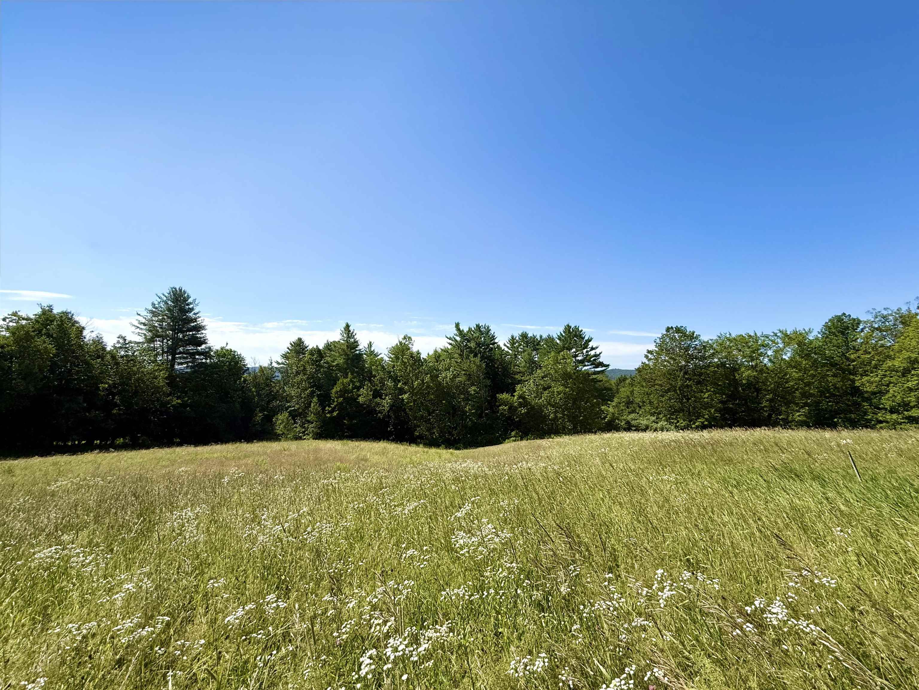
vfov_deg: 85.7
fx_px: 372
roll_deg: -1.3
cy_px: 345
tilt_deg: +5.0
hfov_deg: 102.1
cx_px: 460
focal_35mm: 14
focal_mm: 2.22
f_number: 2.2
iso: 50
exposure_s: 1/2506
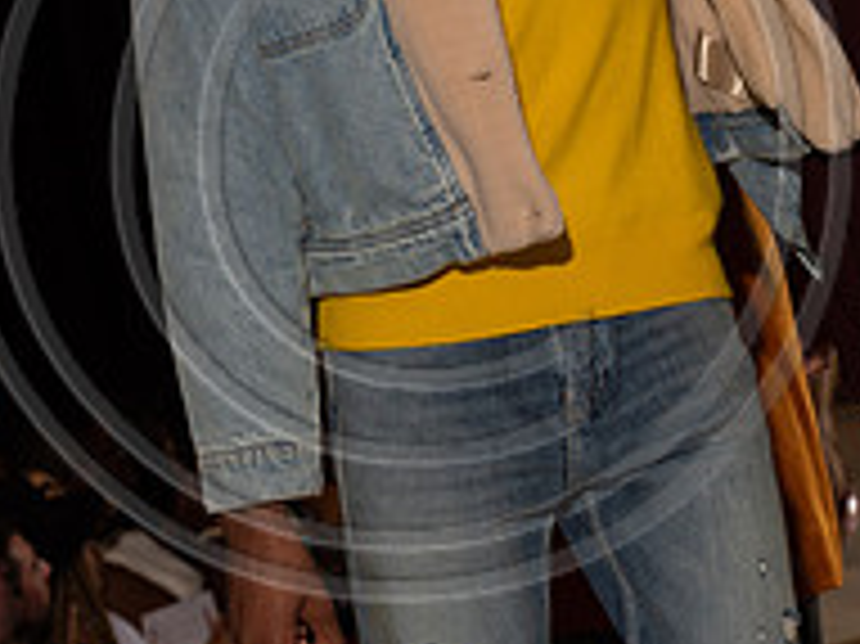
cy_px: 144
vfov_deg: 5.4
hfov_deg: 7.2
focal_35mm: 276
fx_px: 6853
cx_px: 398
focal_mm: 122
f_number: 9
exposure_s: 1/250
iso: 800
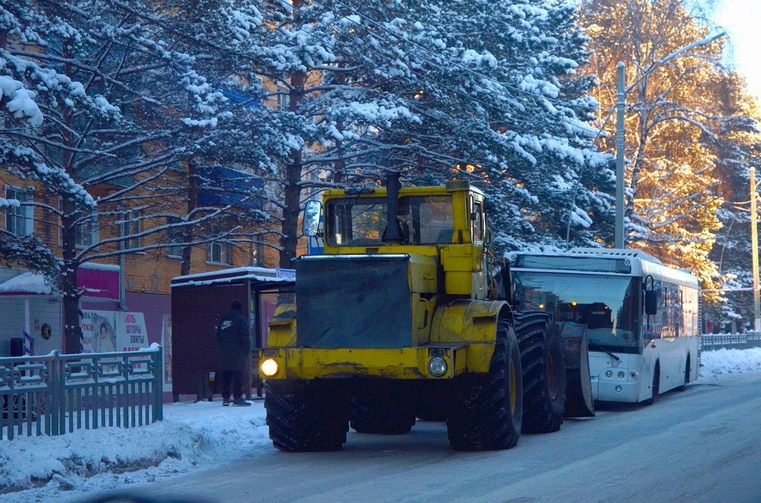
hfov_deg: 28.1
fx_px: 1518
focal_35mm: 72
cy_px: 252
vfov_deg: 18.8
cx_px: 380
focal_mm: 48
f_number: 8
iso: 250
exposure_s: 1/1250
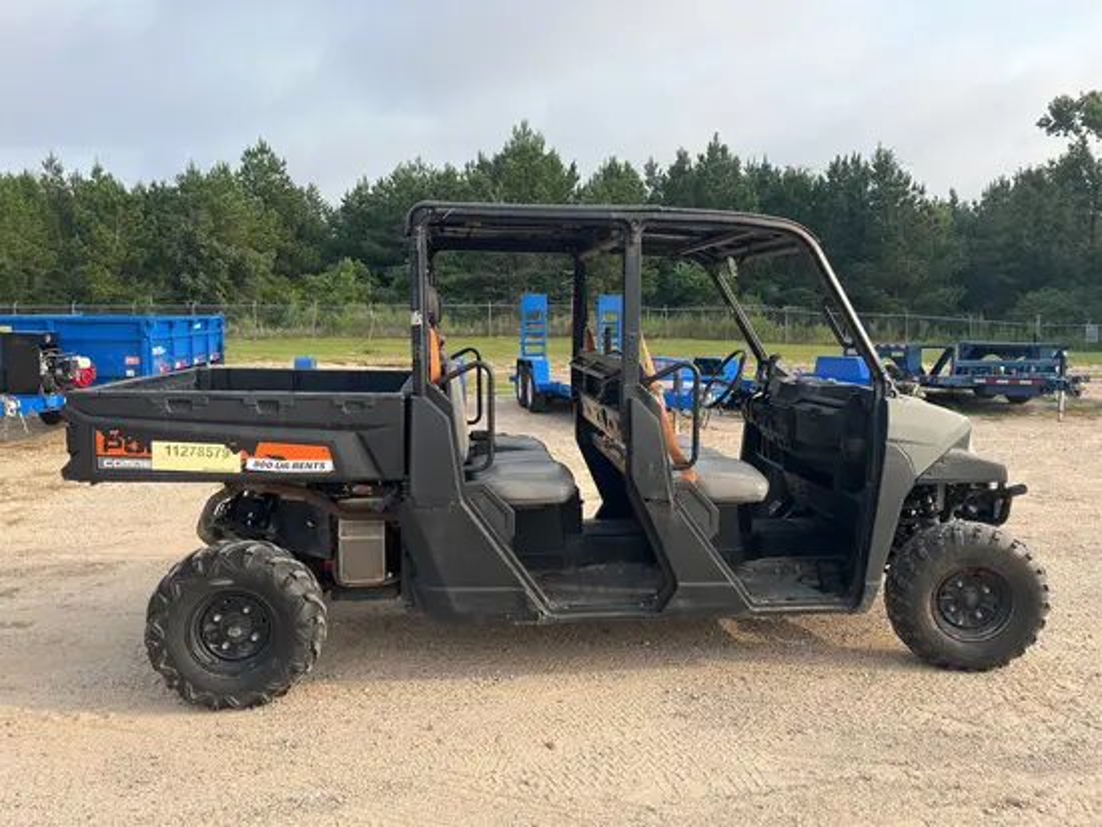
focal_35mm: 26
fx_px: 828
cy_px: 414
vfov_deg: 53.1
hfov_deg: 67.3
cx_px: 551
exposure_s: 1/1046
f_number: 1.6
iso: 50
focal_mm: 5.1
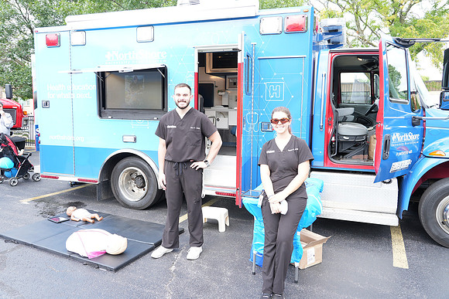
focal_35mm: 27
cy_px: 150
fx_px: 337
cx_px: 224
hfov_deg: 67.4
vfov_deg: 48.0
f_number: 5
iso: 125
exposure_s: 1/80
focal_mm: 27
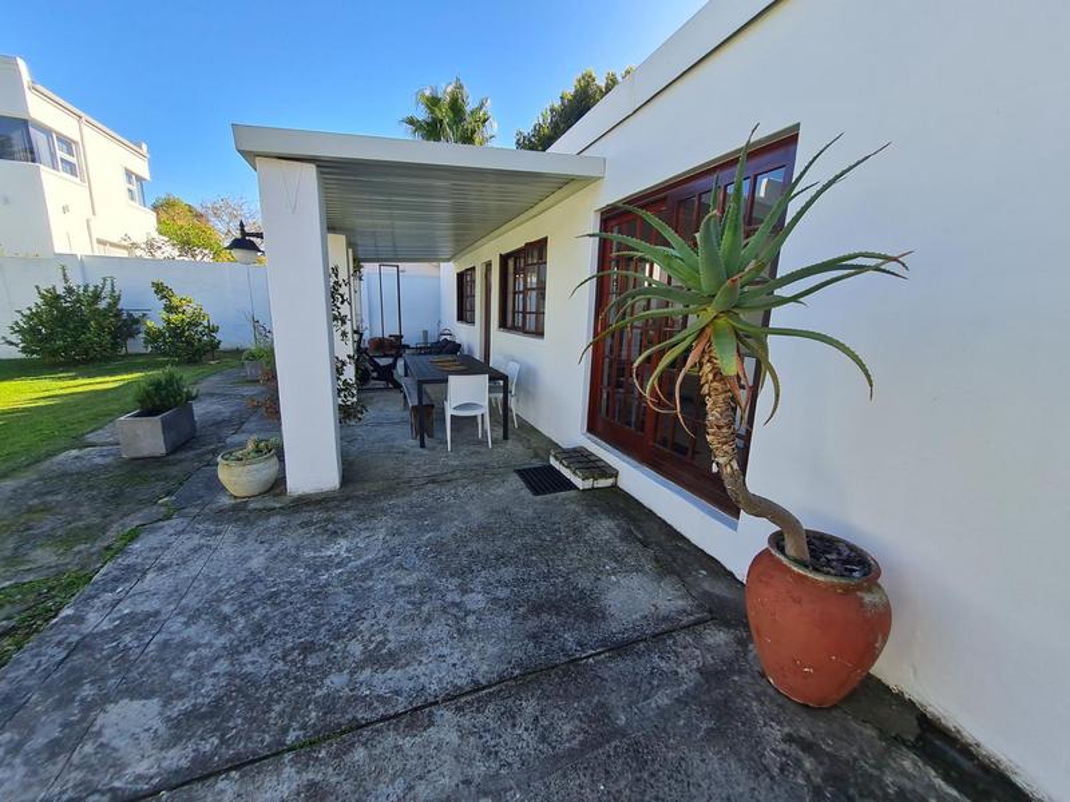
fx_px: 402
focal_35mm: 13
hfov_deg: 106.2
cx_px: 535
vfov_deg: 89.9
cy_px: 401
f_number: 2.2
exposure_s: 1/439
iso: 50
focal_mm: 1.74
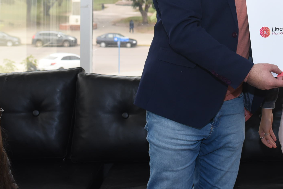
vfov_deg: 17.8
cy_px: 4
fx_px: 590
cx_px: 267
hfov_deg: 25.9
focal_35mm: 75
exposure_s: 1/250
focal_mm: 35
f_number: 5.6
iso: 1600
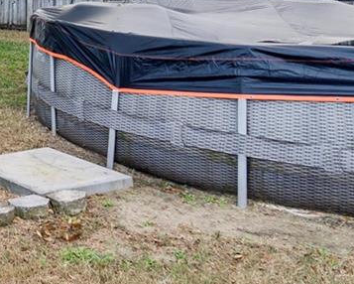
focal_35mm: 63
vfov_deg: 22.9
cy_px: -22
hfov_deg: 24.3
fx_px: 660
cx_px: -161
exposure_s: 1/30
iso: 100
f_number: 8
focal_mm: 10
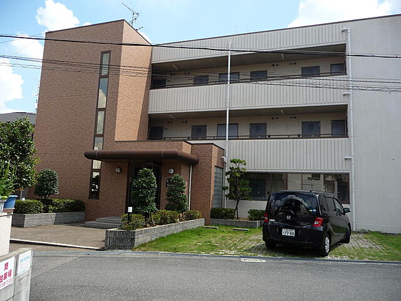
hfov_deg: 63.4
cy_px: 150
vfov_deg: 49.7
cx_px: 200
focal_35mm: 28
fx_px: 324
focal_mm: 4.7
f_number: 3.3
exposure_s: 1/640
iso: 100
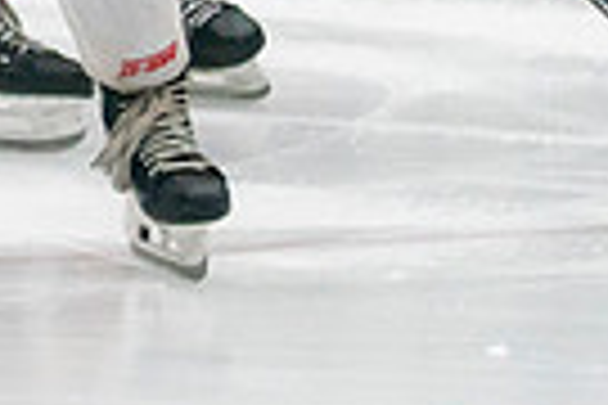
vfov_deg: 1.8
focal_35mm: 762
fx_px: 12868
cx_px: -455
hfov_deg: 2.7
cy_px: -688
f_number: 2.8
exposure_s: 1/640
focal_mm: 95
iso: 2000
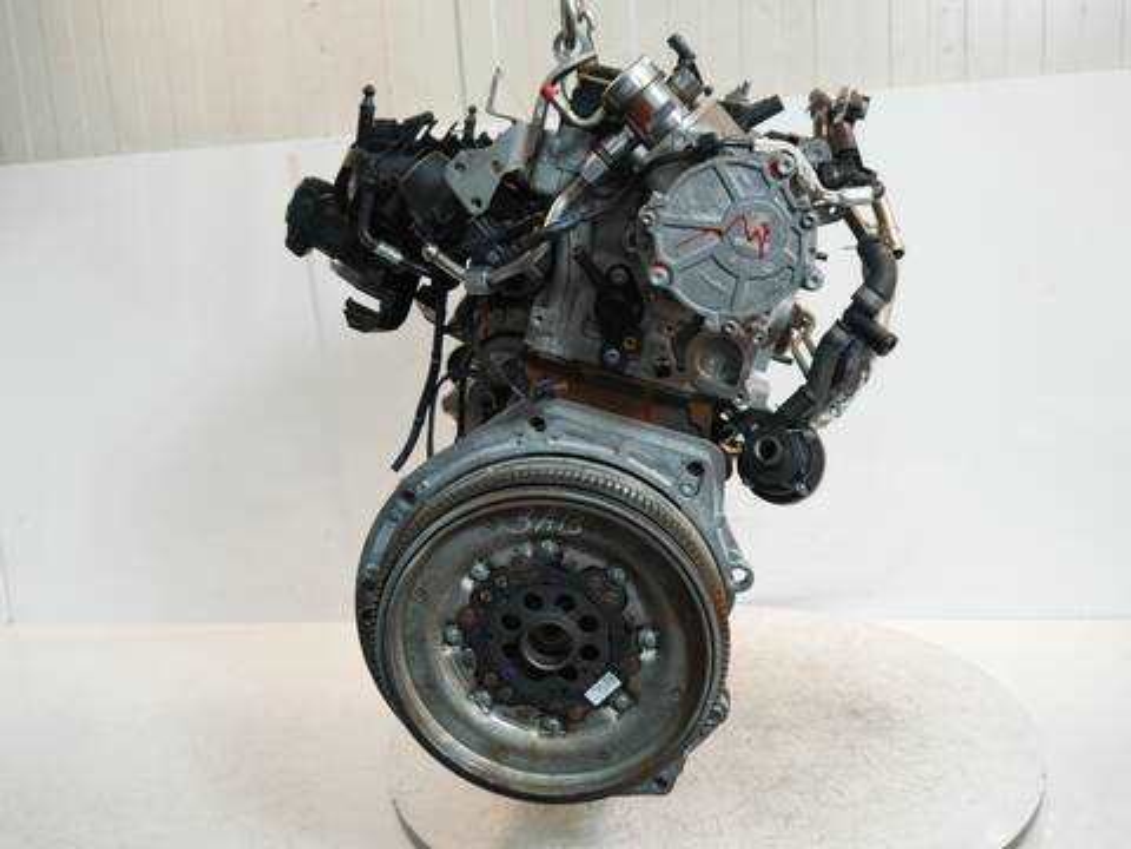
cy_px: 424
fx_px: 1046
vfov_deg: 44.2
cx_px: 566
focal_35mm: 32
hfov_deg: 56.8
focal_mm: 16
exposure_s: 1/60
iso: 320
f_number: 3.8
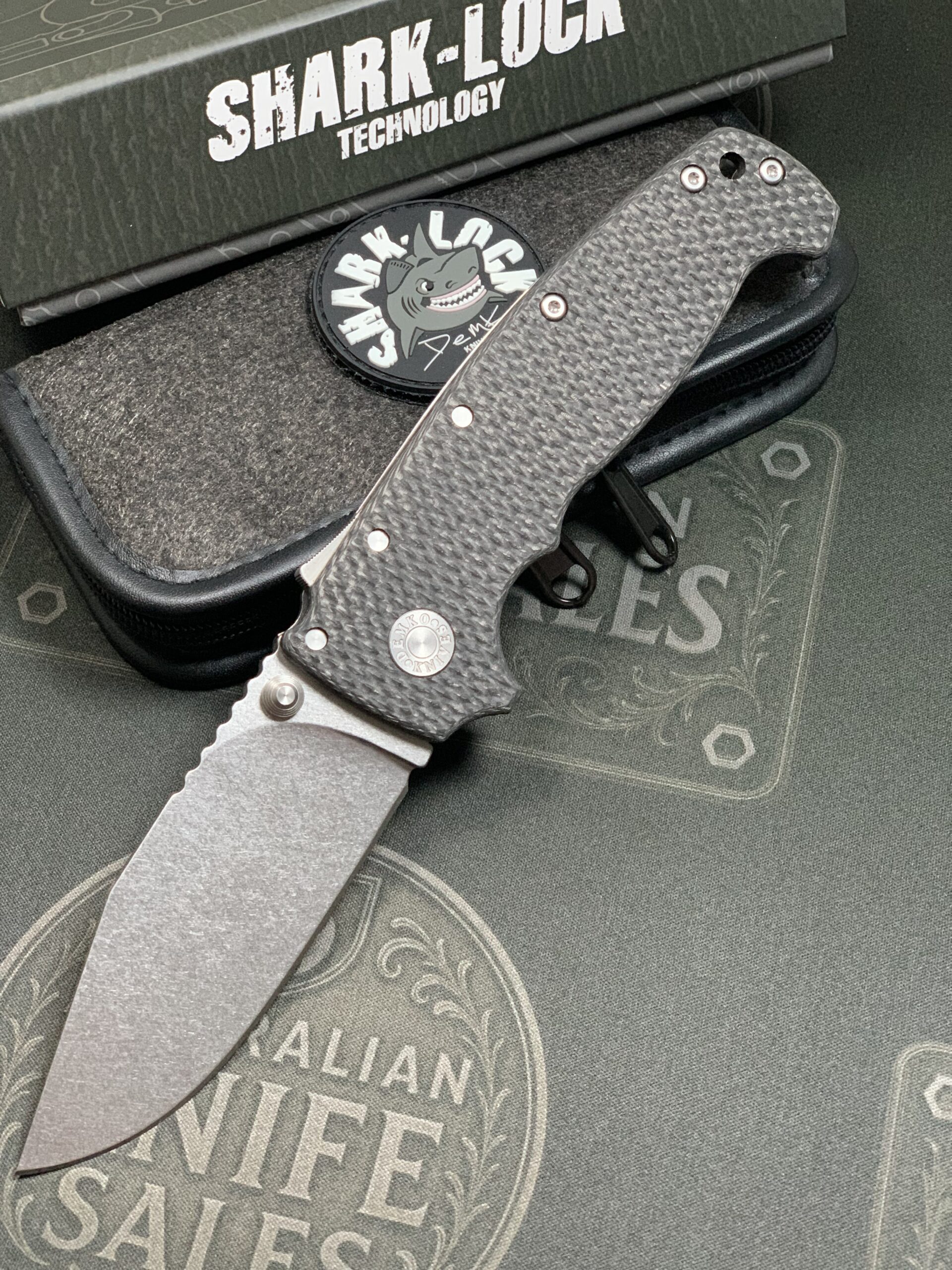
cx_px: 476
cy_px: 635
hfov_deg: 28.0
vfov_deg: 36.8
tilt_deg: -61.0
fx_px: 1907
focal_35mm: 52
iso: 400
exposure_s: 1/59
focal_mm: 6
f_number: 2.4
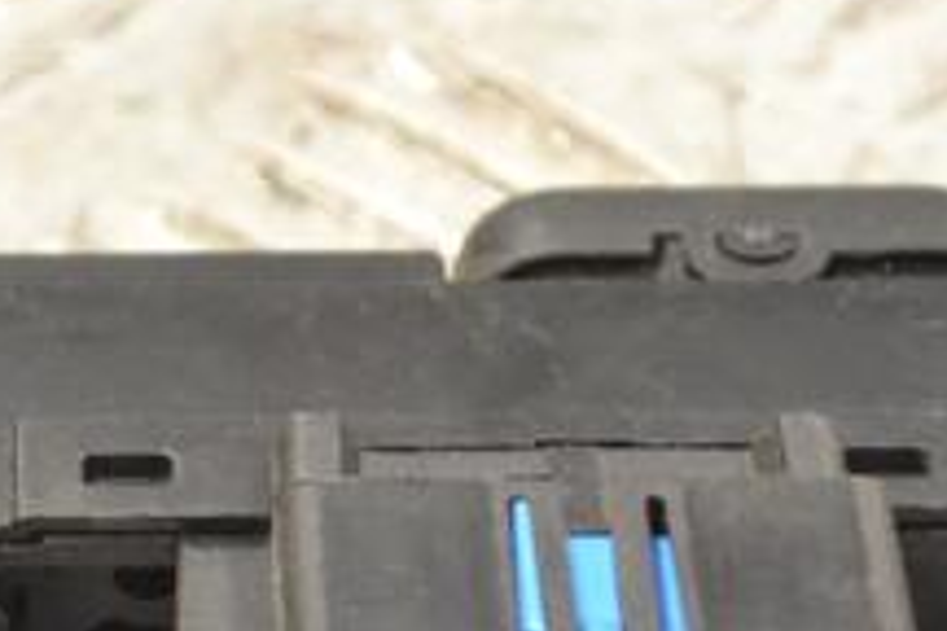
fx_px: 5261
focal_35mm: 200
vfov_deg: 6.9
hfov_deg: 10.2
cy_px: 460
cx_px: 96
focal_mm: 48
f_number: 7.1
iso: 3200
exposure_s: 1/200
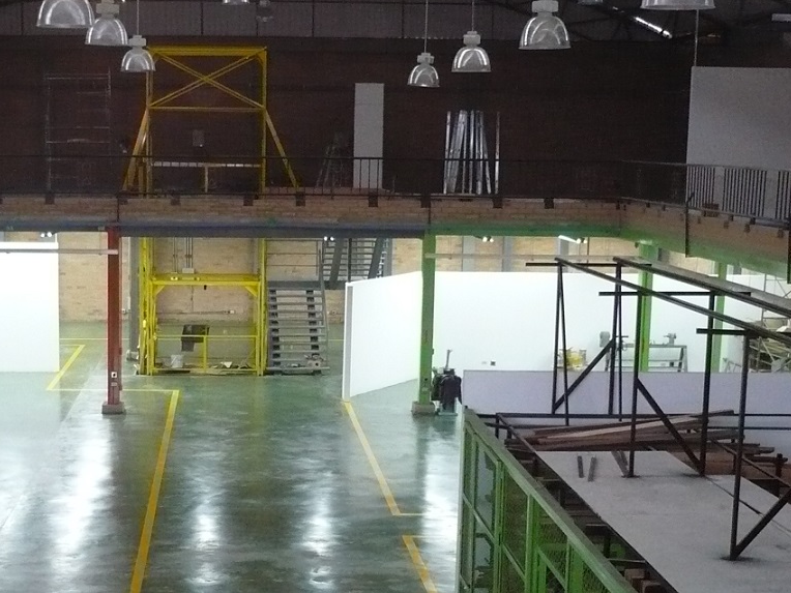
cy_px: 441
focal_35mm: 66
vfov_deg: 22.1
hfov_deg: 29.1
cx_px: 247
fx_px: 1508
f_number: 2.8
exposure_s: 1/30
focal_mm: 5.8
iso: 400
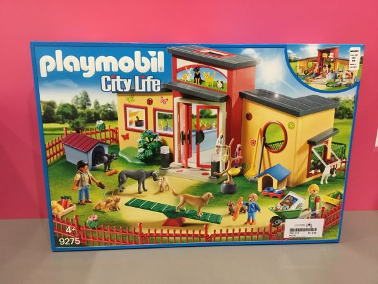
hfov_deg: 58.4
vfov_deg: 45.4
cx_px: 189
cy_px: 142
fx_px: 339
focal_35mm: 31
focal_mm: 3.3
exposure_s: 1/17
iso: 200
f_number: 2.4
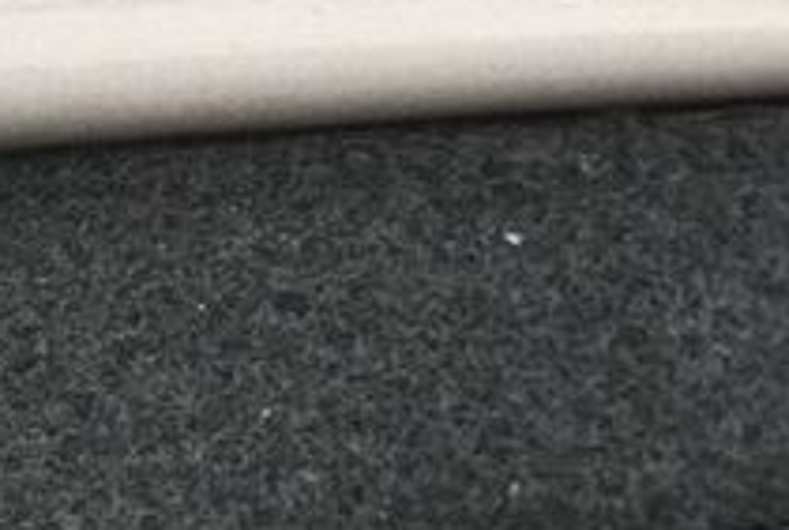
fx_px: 4678
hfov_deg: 9.6
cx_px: 552
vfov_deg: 6.4
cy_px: 778
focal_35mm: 213
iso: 800
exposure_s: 1/125
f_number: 5
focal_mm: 35
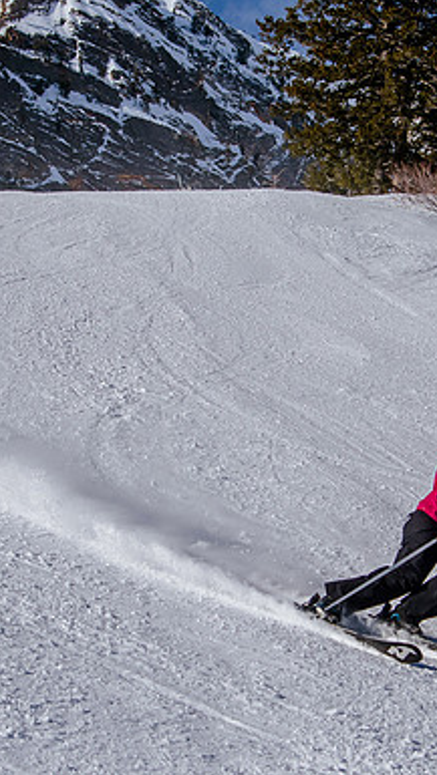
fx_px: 2489
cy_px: 425
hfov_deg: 10.0
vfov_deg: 17.7
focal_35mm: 121
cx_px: 215
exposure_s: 1/3200
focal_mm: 38
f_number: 5.6
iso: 200
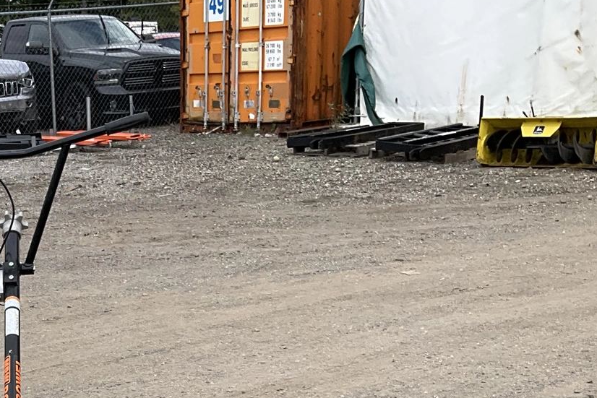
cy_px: 521
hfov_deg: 25.9
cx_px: -35
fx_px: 1211
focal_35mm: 73
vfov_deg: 17.5
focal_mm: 3
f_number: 1.8
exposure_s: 1/1377
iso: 25
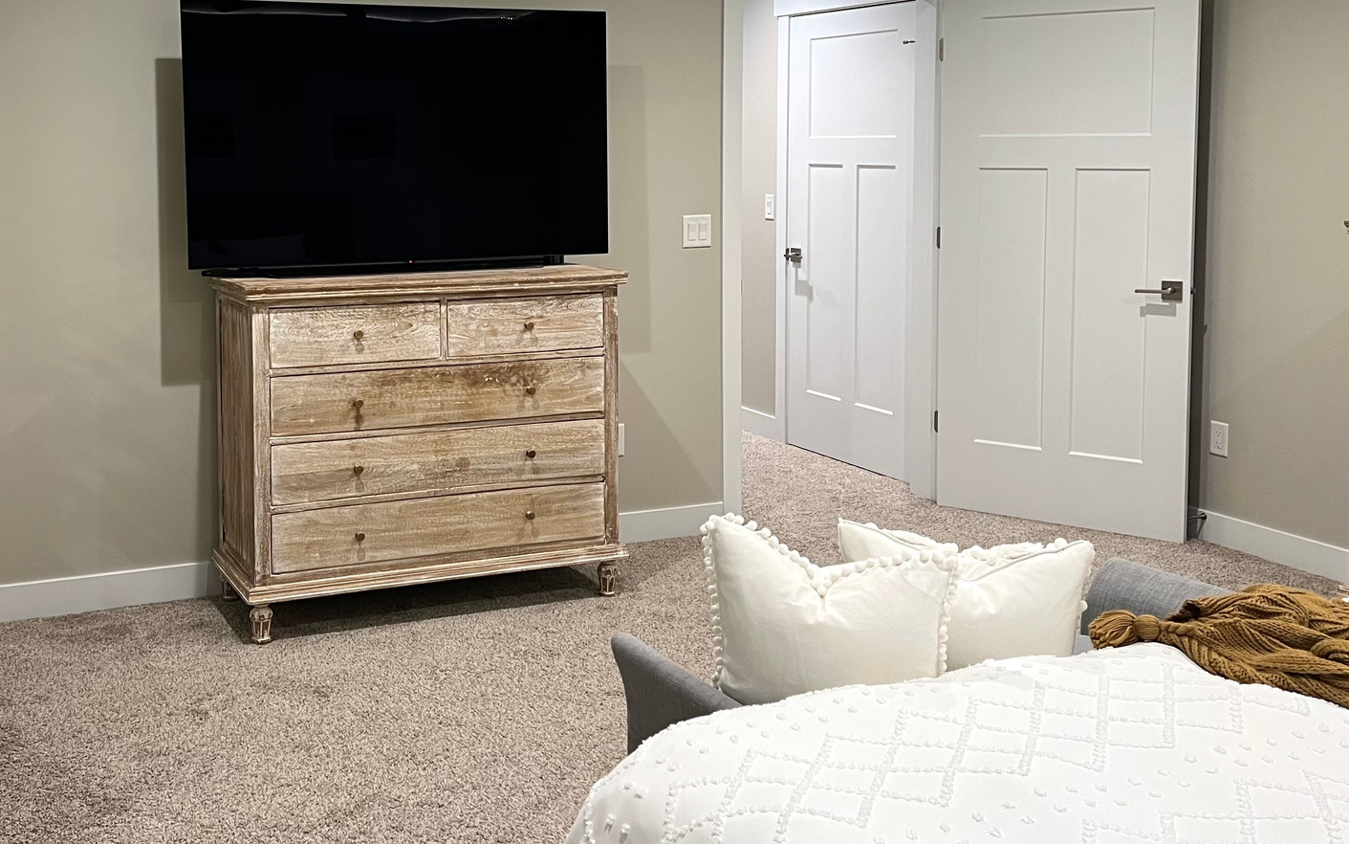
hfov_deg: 48.6
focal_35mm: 40
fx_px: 1471
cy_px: 244
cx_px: 467
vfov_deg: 31.6
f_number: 1.5
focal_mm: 5.7
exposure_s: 1/60
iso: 100
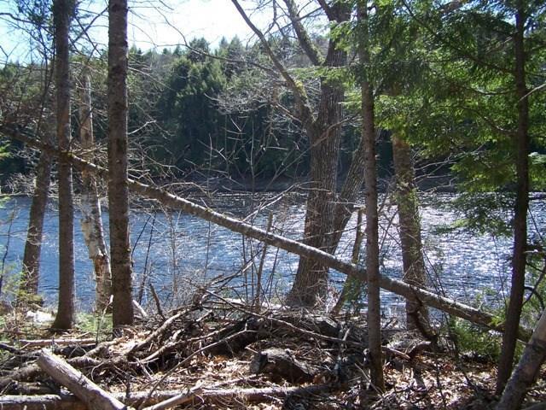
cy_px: 205
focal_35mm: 38
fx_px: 599
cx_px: 273
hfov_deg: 49.0
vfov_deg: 37.7
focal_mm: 6.3
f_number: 2.8
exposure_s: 1/320
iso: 64
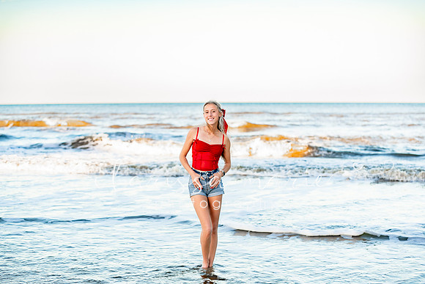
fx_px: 843
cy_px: 142
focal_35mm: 71
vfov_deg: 19.1
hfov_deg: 28.3
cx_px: 212
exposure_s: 1/250
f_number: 2.8
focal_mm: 70
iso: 64
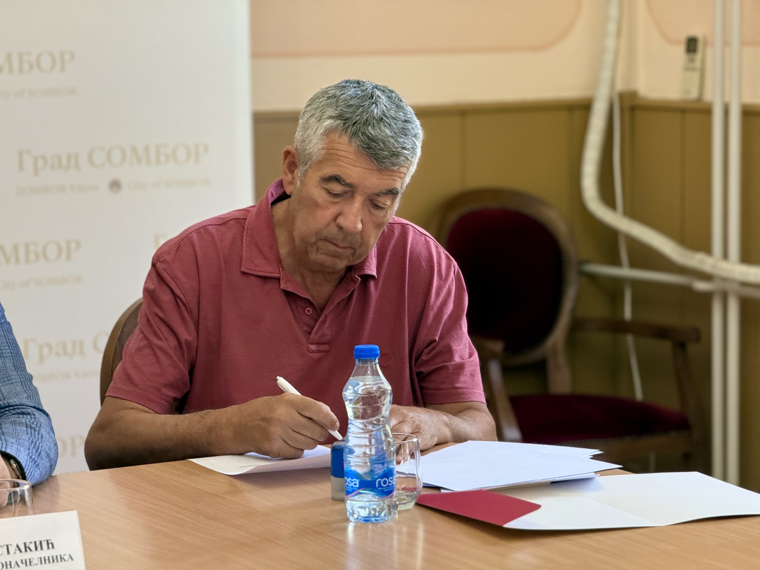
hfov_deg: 16.4
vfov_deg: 12.3
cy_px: 285
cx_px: 380
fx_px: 2635
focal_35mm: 120
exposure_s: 1/60
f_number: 2.8
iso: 320
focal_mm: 15.66
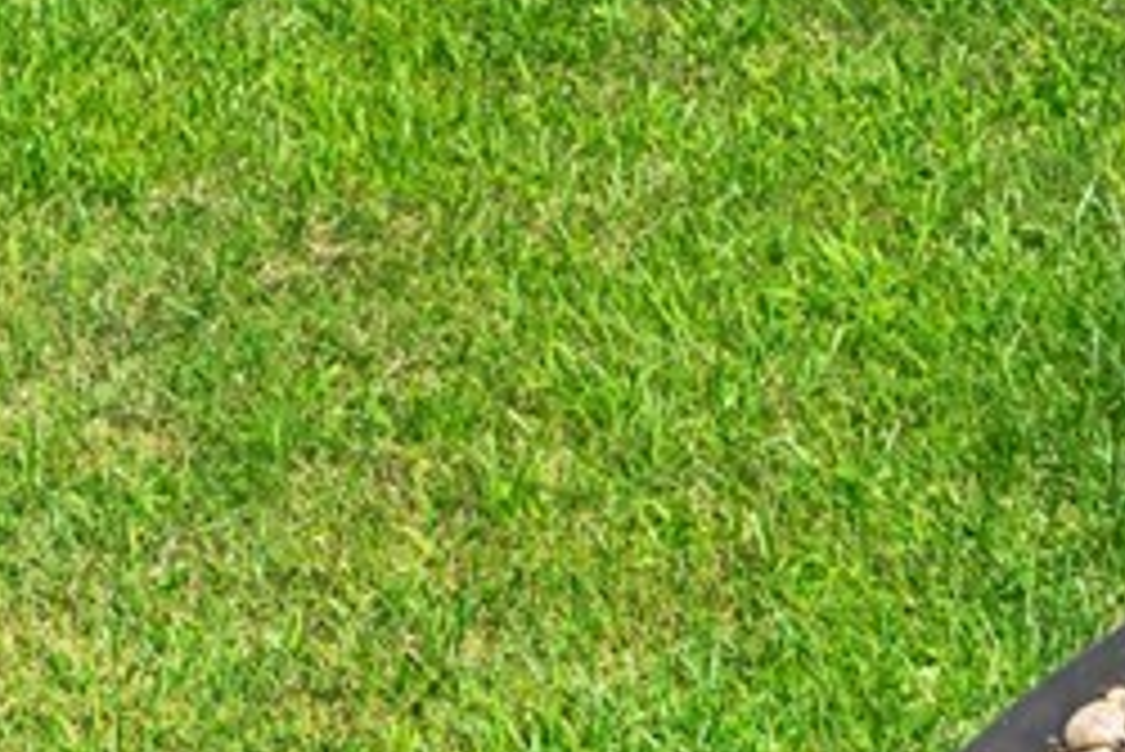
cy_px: -457
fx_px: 2845
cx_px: 340
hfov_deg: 22.2
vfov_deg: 13.9
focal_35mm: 91
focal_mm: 21
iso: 100
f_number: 6.3
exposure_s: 1/2500
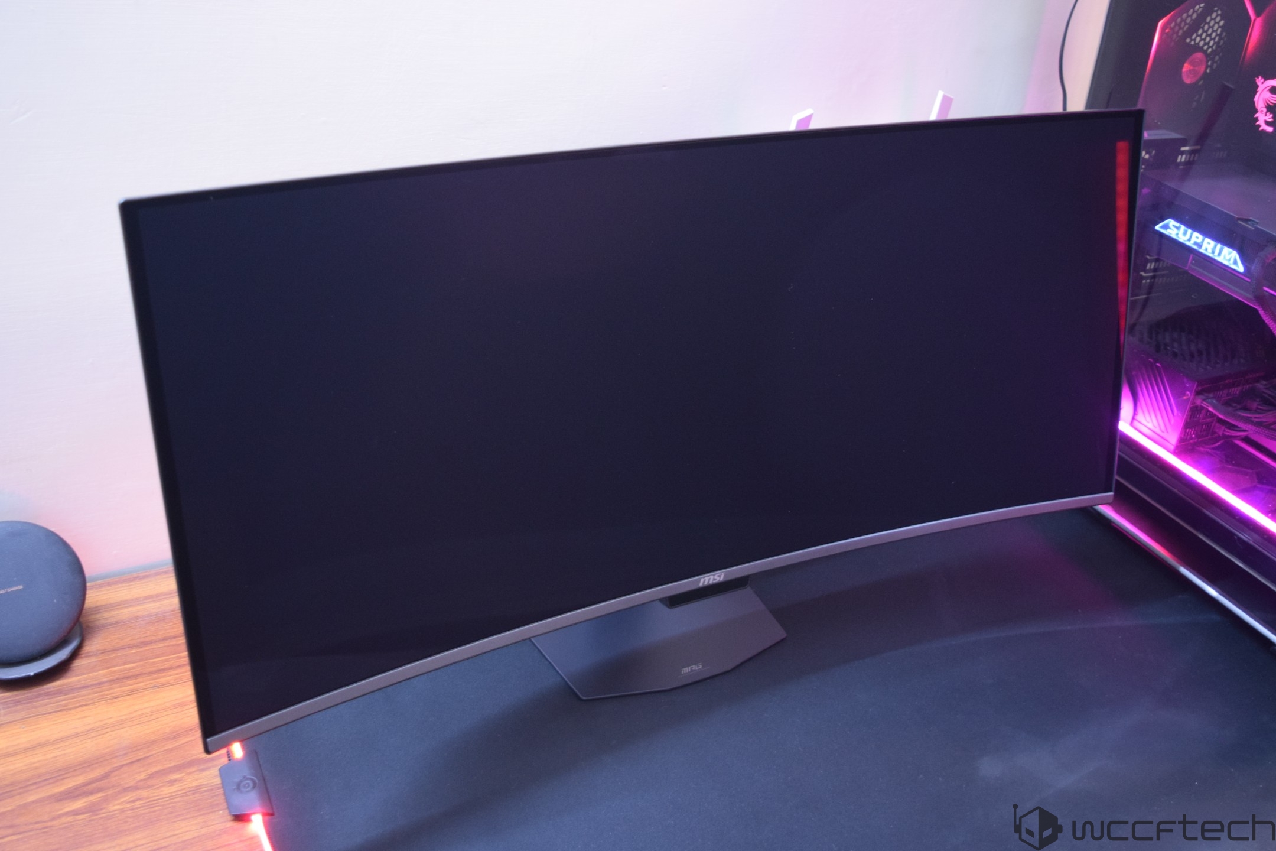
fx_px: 1276
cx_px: 638
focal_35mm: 36
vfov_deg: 36.9
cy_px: 426
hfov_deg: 53.1
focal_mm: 24
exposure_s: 1/10
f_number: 4
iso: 1600
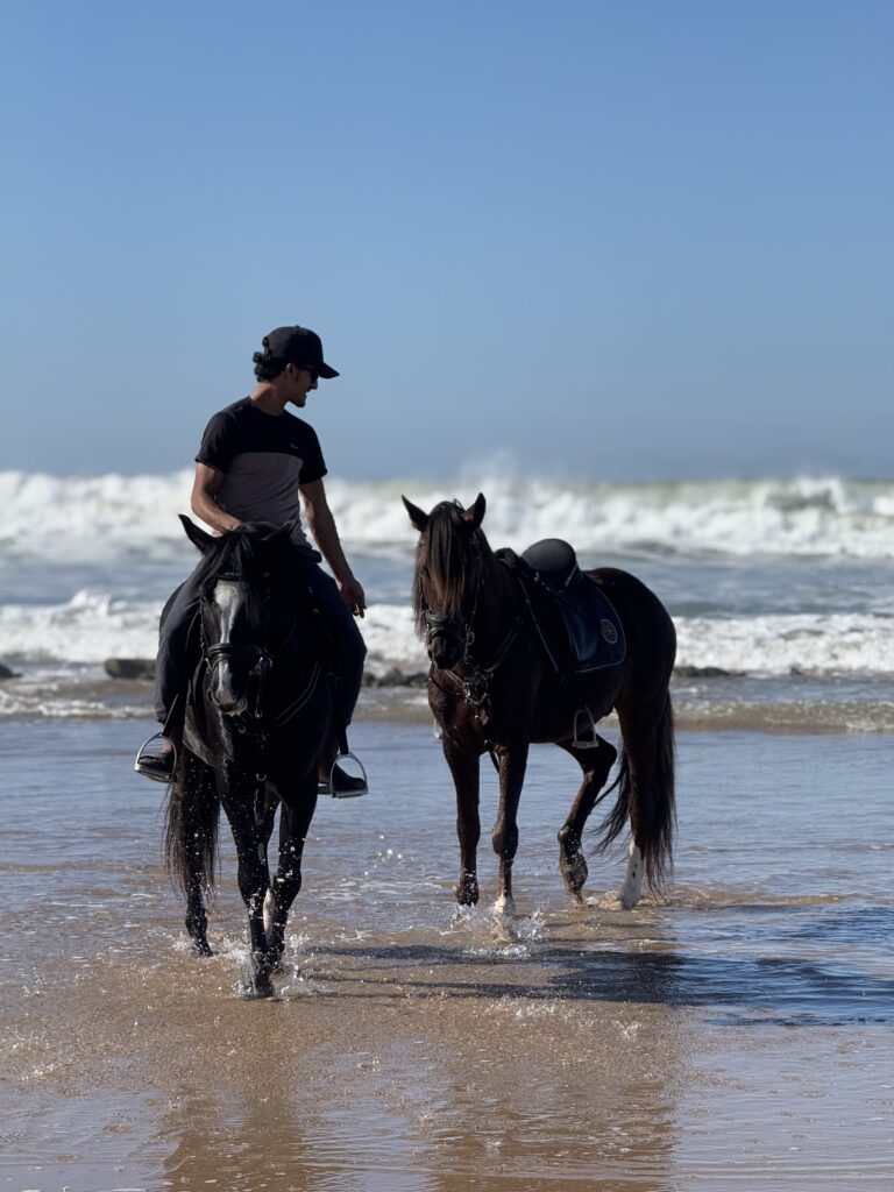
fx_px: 4132
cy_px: 596
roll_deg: -0.6
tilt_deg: -1.6
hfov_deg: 12.3
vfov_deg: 16.4
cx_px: 447
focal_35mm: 120
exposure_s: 1/2212
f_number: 2.8
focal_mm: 15.66
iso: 64
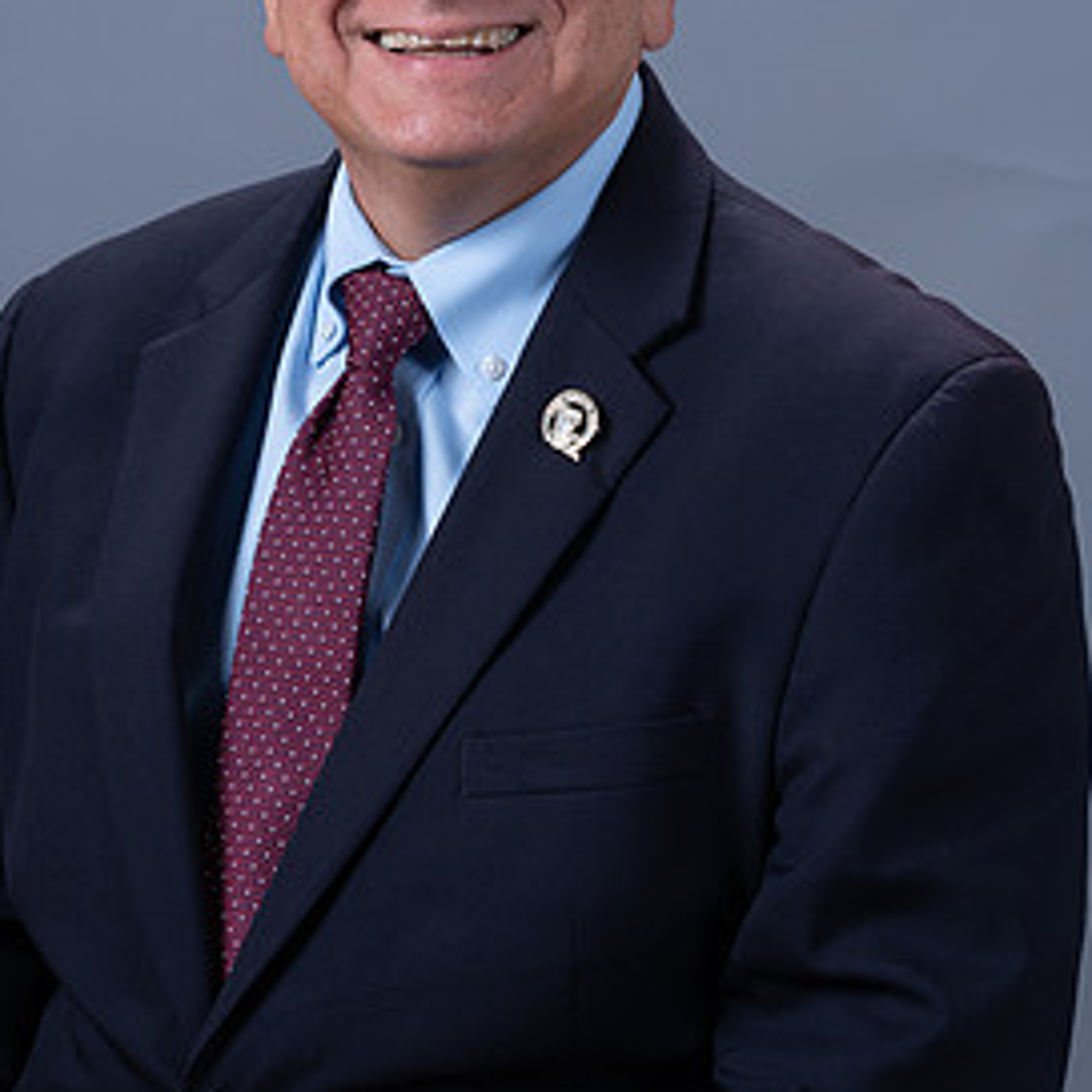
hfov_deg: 9.7
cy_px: 313
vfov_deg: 9.7
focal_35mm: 180
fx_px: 6424
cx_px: 518
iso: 200
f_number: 7.1
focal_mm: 128
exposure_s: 1/100
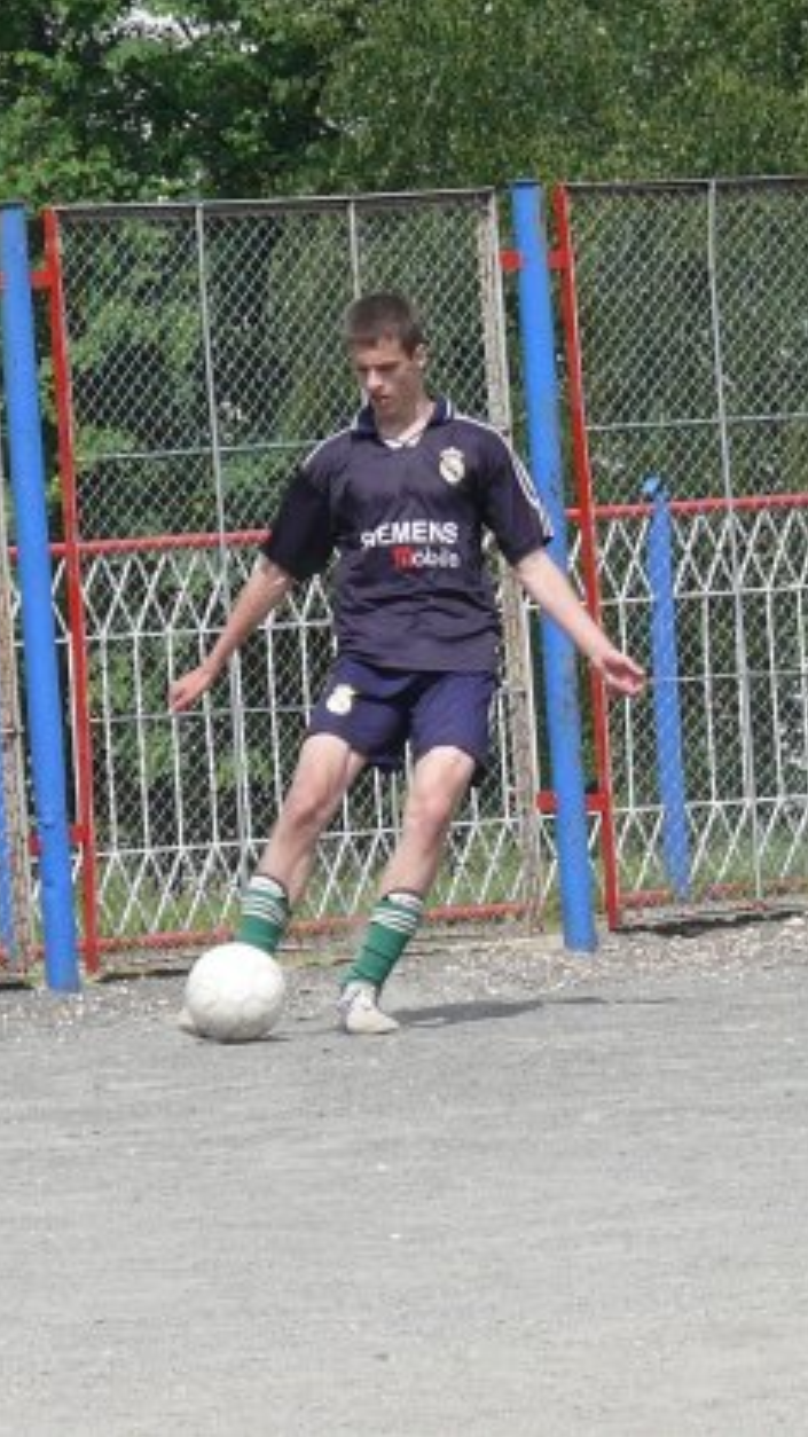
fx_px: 17909
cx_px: 409
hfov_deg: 2.6
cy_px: 718
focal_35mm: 470
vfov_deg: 4.6
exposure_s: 1/400
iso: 100
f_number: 5.6
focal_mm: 38.3
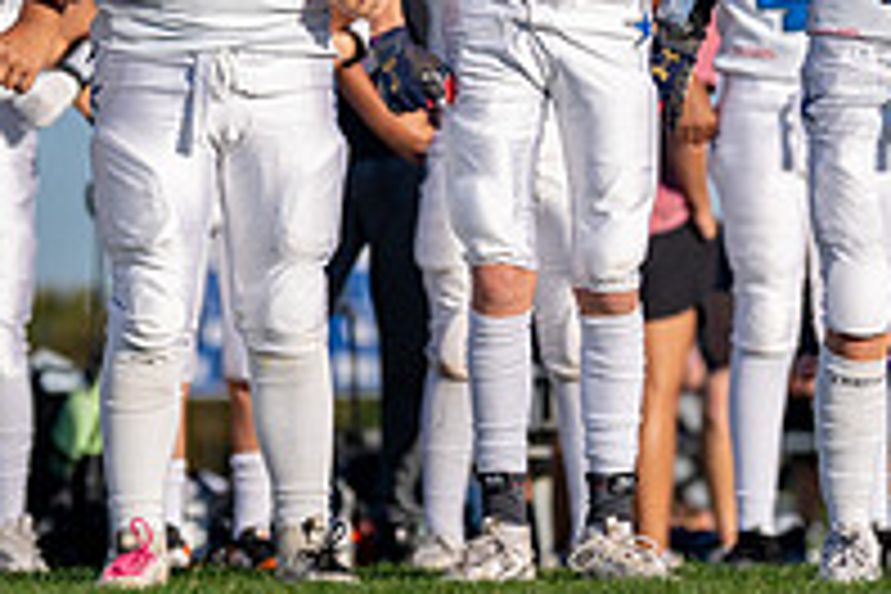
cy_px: 45
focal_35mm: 358
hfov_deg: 5.8
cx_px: 297
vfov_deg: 3.8
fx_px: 8860
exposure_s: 1/10000
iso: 320
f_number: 2.8
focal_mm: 105
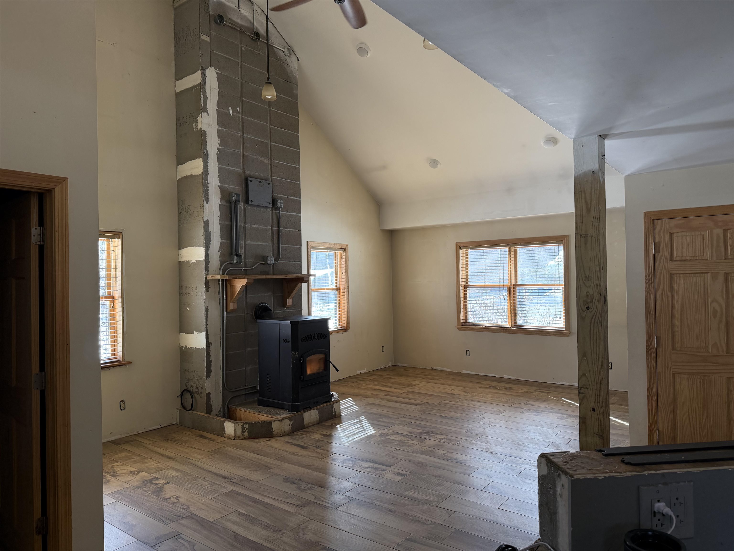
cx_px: 367
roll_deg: +0.9
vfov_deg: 56.8
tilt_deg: +0.1
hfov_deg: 71.6
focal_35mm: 24
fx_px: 509
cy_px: 276
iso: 200
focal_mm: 6.76
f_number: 1.78
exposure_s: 1/138
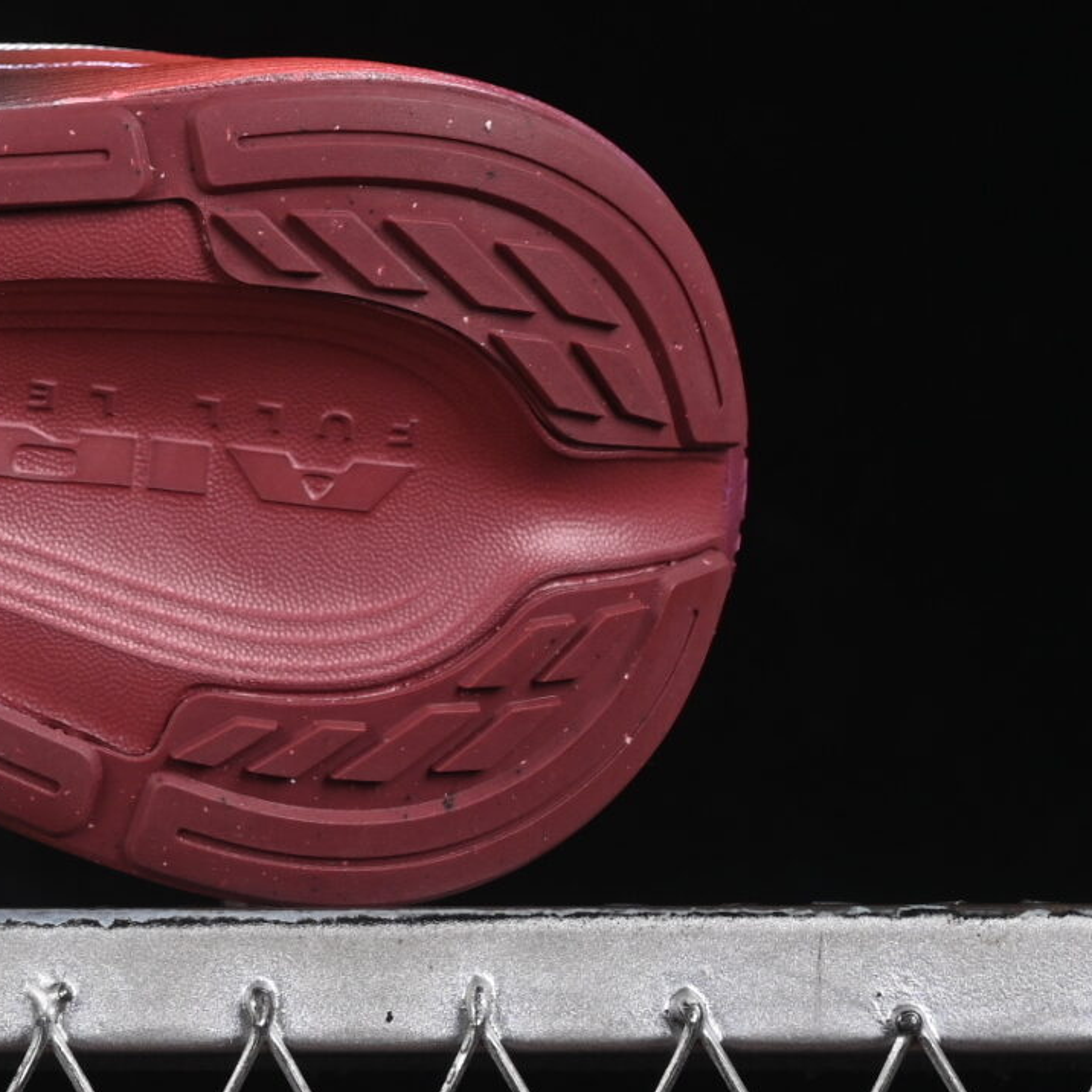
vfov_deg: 7.7
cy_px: 94
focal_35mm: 228
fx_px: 8137
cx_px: -532
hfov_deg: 7.5
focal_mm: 50
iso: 160
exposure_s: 1/60
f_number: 7.1
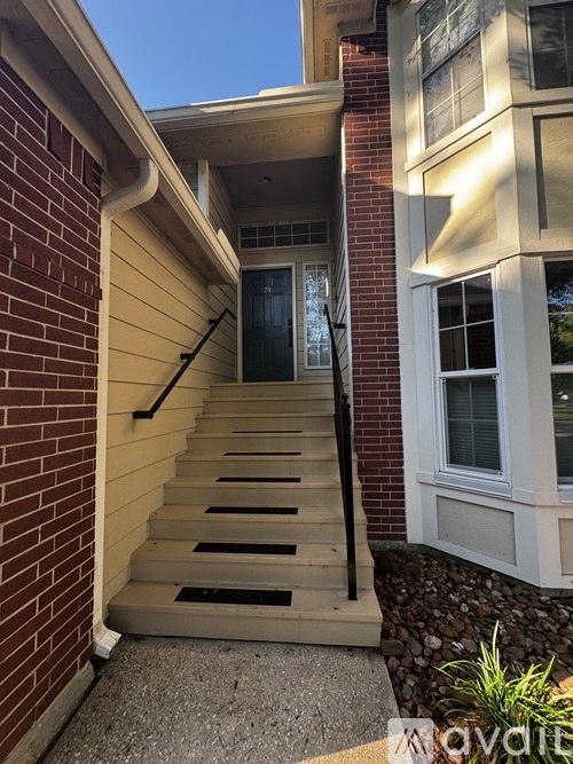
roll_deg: +1.3
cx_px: 286
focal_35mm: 14
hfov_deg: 85.7
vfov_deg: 102.1
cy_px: 382
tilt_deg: +4.5
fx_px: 309
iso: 80
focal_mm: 2.22
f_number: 2.2
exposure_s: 1/99
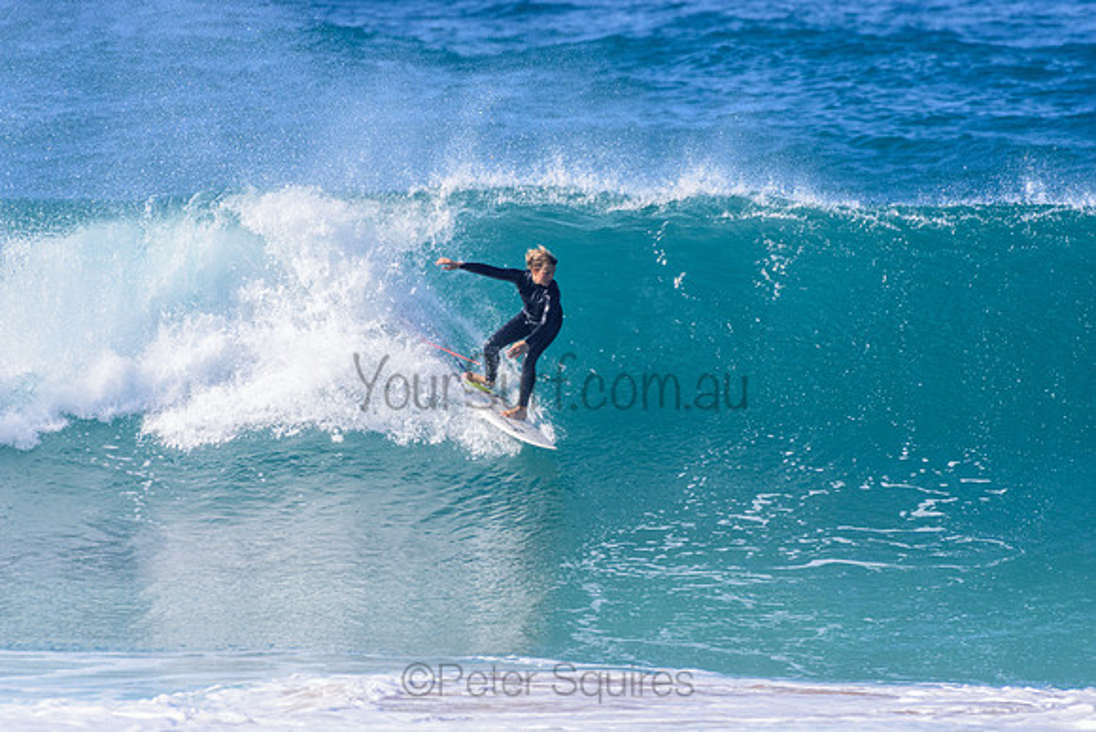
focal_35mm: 750
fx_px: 22838
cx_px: 548
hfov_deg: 2.7
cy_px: 366
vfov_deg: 1.8
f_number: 5.6
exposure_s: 1/2000
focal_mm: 500
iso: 400
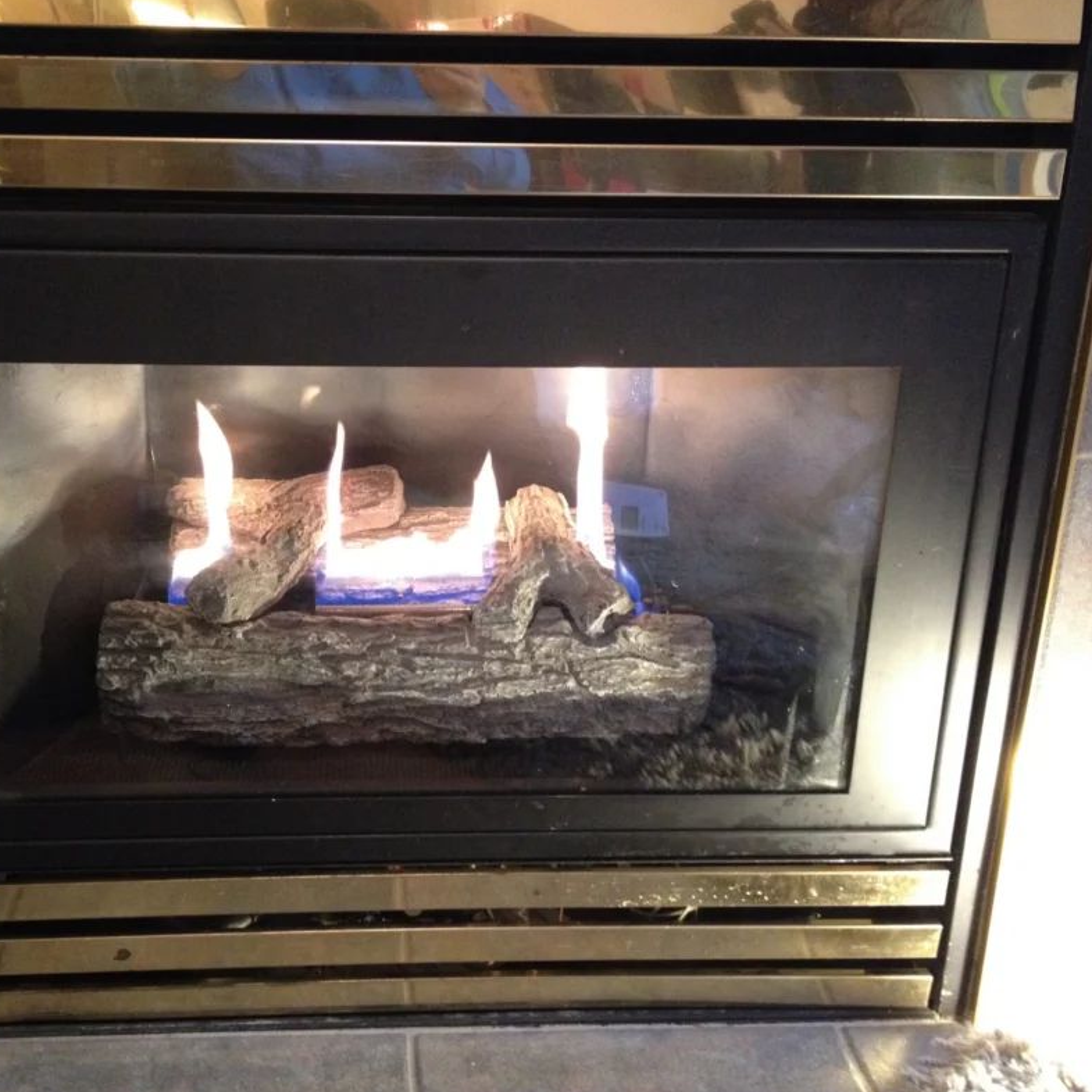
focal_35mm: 42
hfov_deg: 39.8
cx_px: 434
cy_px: 549
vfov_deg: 40.0
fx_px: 1499
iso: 500
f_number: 2.4
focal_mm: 4.28
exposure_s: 1/15
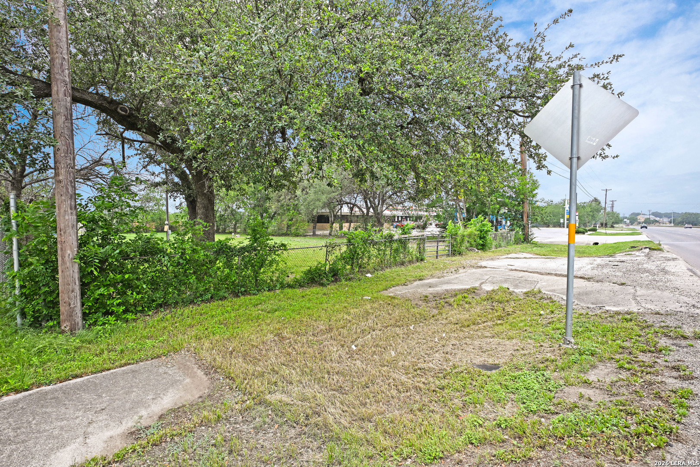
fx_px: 350
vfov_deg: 67.4
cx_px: 350
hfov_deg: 90.0
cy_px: 234
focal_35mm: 18
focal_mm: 12
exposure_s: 1/125
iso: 64
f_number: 5.6
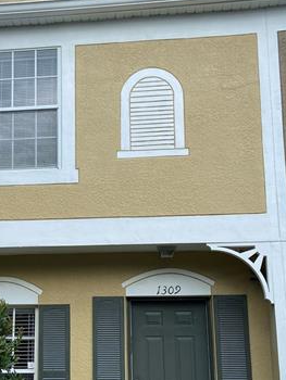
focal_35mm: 57
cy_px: 230
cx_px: 70
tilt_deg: +11.8
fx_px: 627
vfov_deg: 33.6
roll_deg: -0.2
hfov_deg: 25.4
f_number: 1.8
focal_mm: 4.25
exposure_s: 1/1124
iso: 32
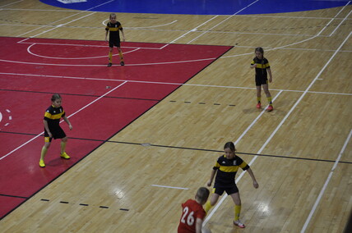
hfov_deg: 24.7
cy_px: 116
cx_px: 176
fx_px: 805
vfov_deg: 16.5
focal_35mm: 82
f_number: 5.6
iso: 640
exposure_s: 1/60
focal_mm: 55
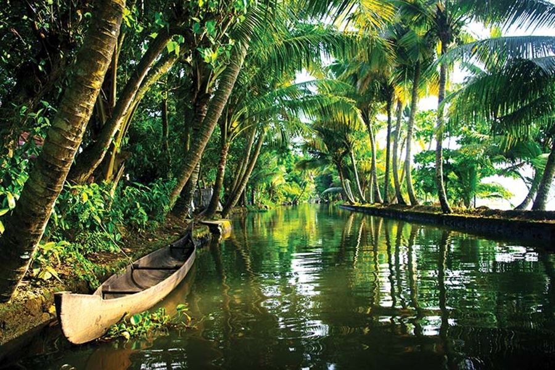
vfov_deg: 43.6
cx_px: 278
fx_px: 462
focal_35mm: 30
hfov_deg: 61.9
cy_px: 185
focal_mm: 20
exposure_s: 1/45
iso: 100
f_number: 4
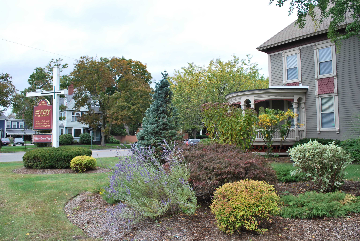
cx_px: 180
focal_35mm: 27
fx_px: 270
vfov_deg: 48.0
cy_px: 120
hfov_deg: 67.3
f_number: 5.6
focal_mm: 18
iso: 100
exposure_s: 1/125
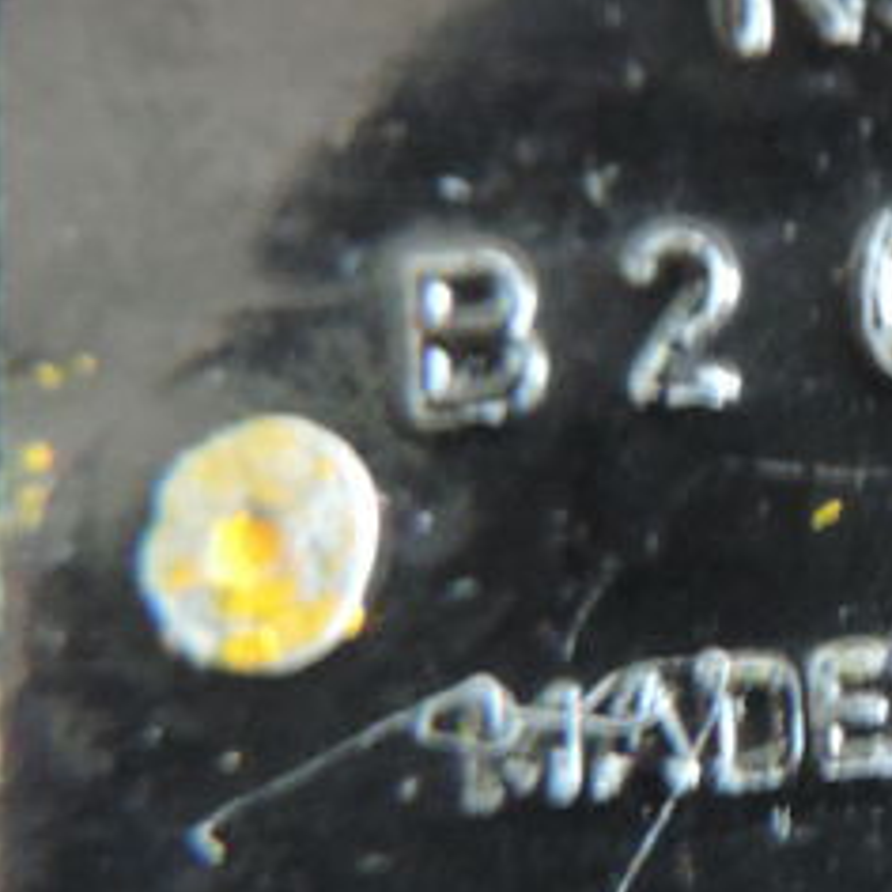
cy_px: 446
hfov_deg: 17.6
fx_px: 2624
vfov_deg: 19.3
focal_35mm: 90
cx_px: 1278
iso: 800
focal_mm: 4.3
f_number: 3
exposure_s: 1/6
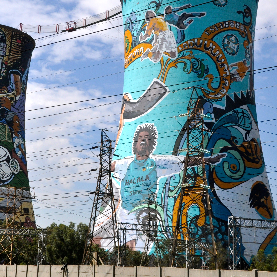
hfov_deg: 24.1
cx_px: 80
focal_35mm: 71
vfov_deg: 24.3
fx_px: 643
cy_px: 136
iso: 400
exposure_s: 1/640
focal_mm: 26
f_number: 14
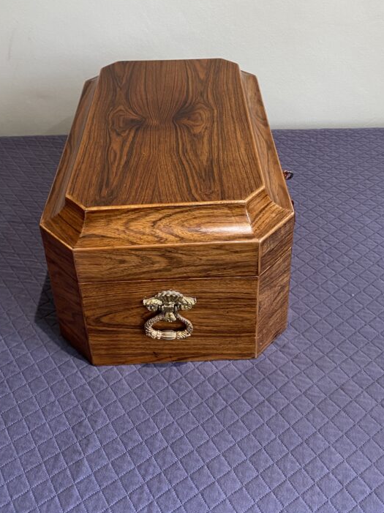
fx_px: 563
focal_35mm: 38
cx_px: 188
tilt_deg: -30.0
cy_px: 141
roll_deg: +5.4
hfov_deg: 37.7
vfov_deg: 47.5
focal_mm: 4.25
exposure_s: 1/50
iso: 160
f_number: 1.8
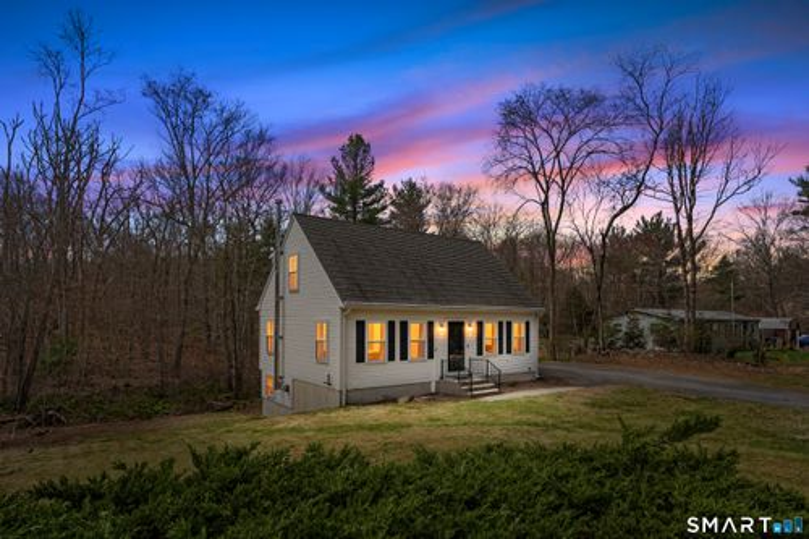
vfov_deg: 61.9
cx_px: 404
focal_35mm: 20
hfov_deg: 84.0
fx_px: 449
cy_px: 270
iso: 320
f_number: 10
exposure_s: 1/100
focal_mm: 20
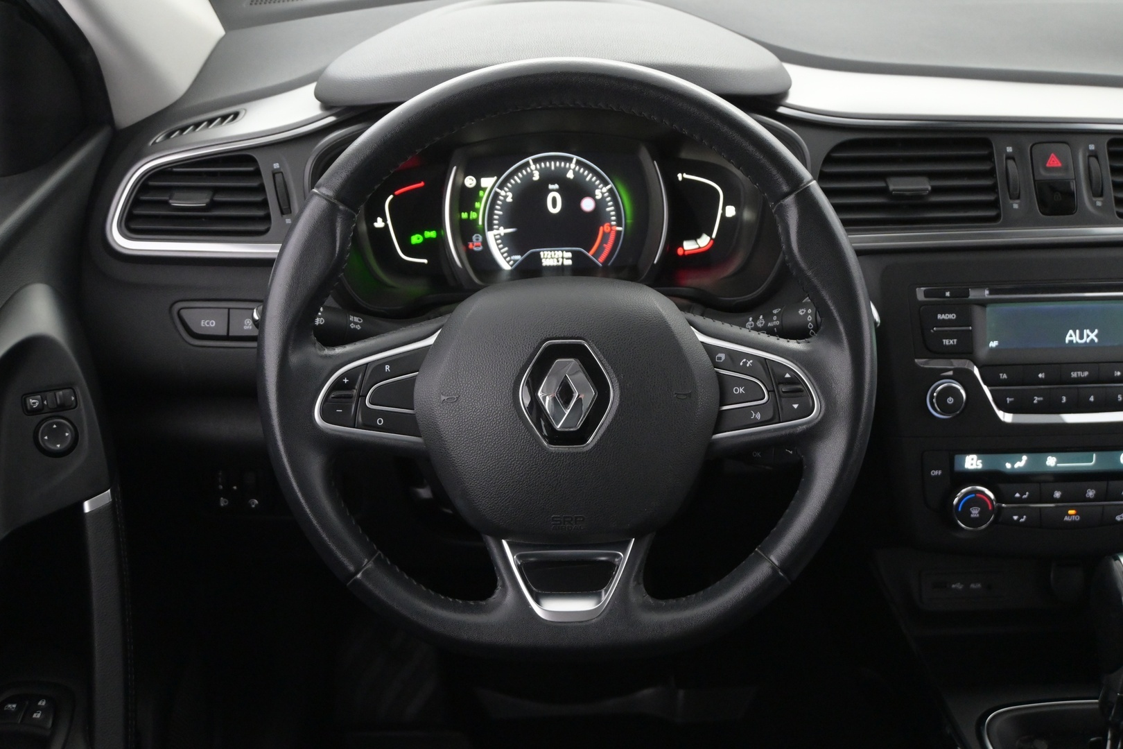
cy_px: 374
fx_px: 1287
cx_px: 562
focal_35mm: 41
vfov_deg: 32.4
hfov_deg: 47.2
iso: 3600
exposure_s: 1/40
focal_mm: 27.5
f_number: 4.5
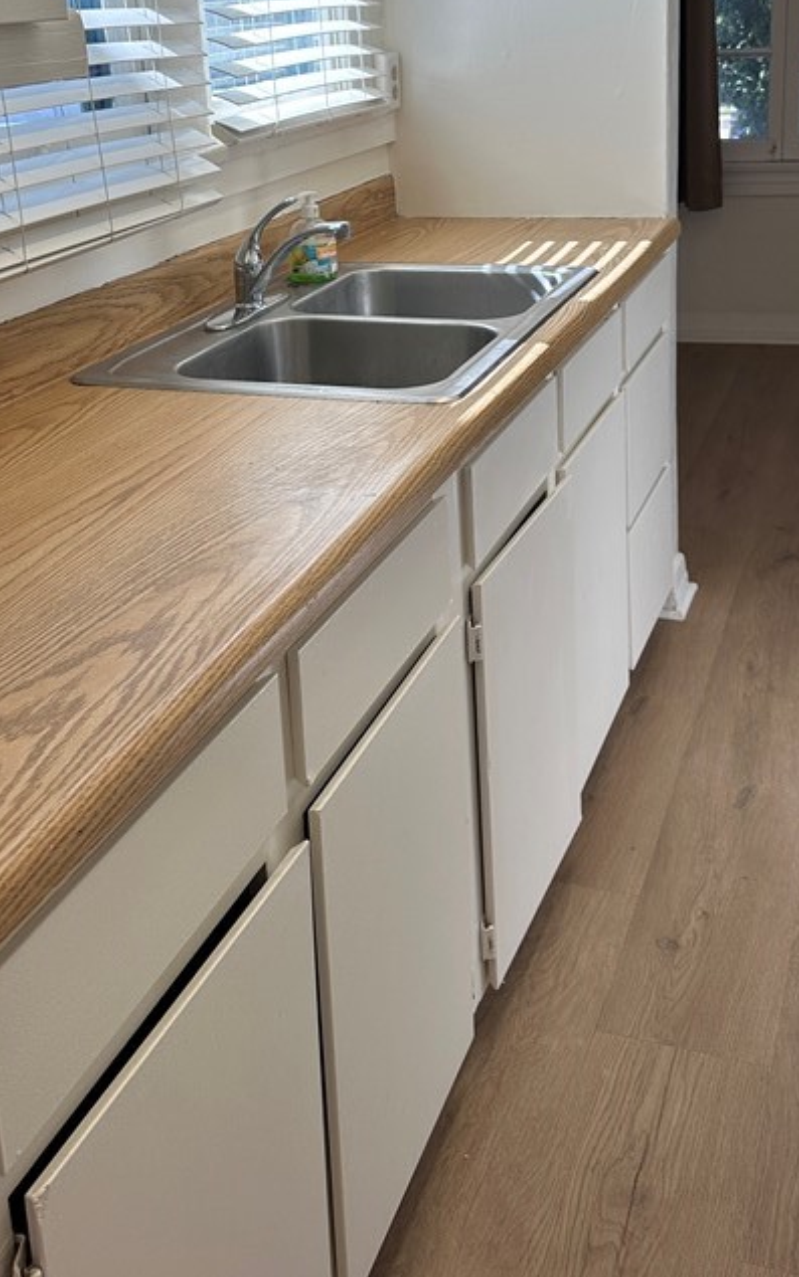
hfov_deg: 31.3
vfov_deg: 47.2
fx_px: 1428
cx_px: 403
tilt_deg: -14.7
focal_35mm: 41
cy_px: 390
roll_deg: +2.7
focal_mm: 6.86
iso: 80
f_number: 1.78
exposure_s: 1/516
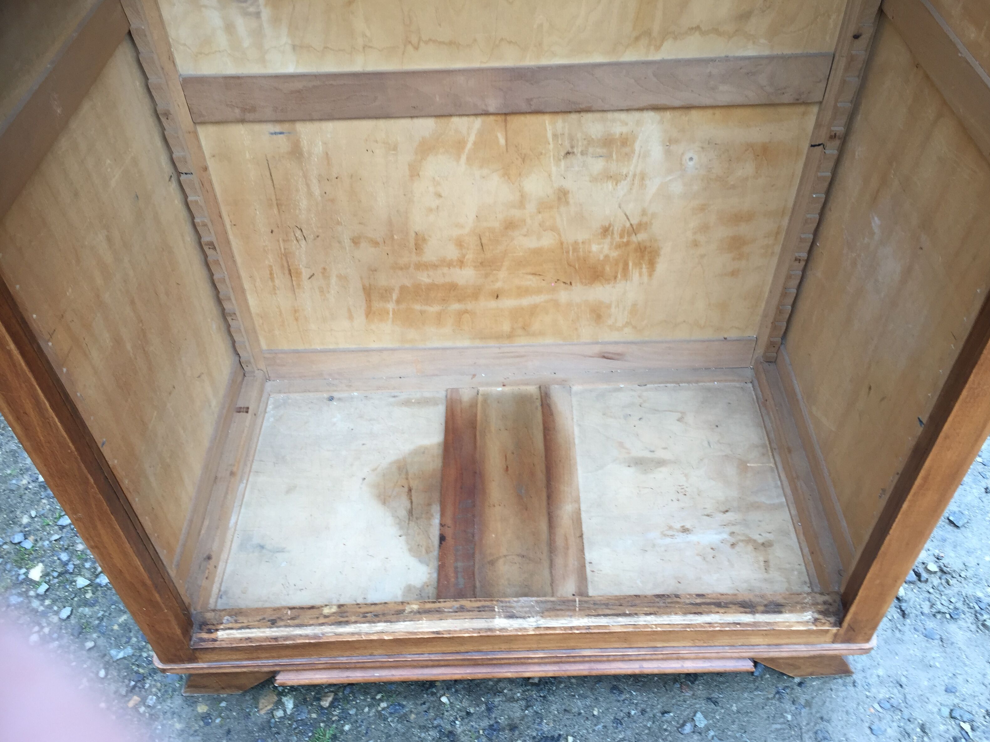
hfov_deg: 60.0
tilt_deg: -48.6
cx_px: 507
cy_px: 378
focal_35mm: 30
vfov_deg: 46.8
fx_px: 858
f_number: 2.2
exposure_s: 1/60
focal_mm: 4.15
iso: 32
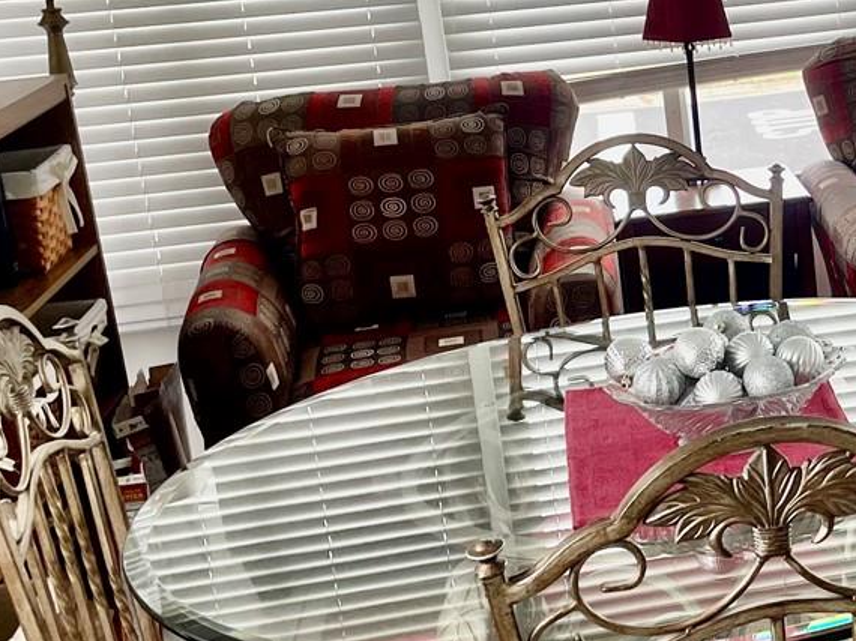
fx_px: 1804
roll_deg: +4.8
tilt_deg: -13.2
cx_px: 979
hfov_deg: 24.6
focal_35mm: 73
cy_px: 251
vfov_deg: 20.1
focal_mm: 4.2
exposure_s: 1/120
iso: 40
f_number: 1.6
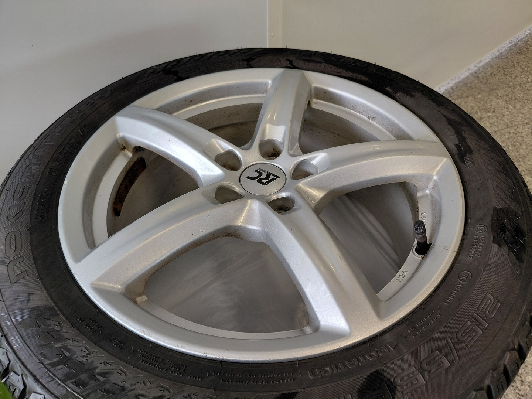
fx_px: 384
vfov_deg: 54.9
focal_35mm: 25
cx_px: 266
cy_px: 200
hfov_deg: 69.4
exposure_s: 1/100
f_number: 1.8
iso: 80
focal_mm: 4.69
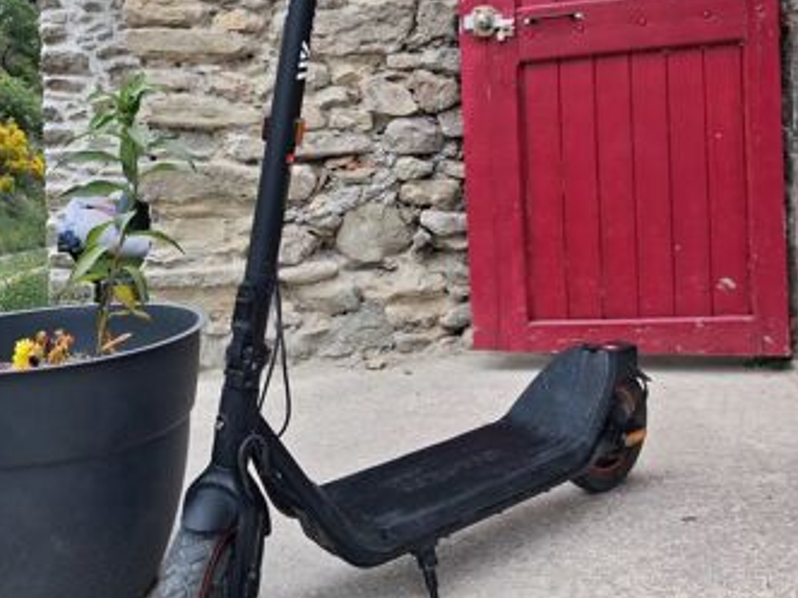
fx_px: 899
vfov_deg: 36.2
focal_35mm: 39
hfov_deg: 47.6
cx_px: 320
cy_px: 171
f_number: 1.8
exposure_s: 1/134
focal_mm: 4
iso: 25
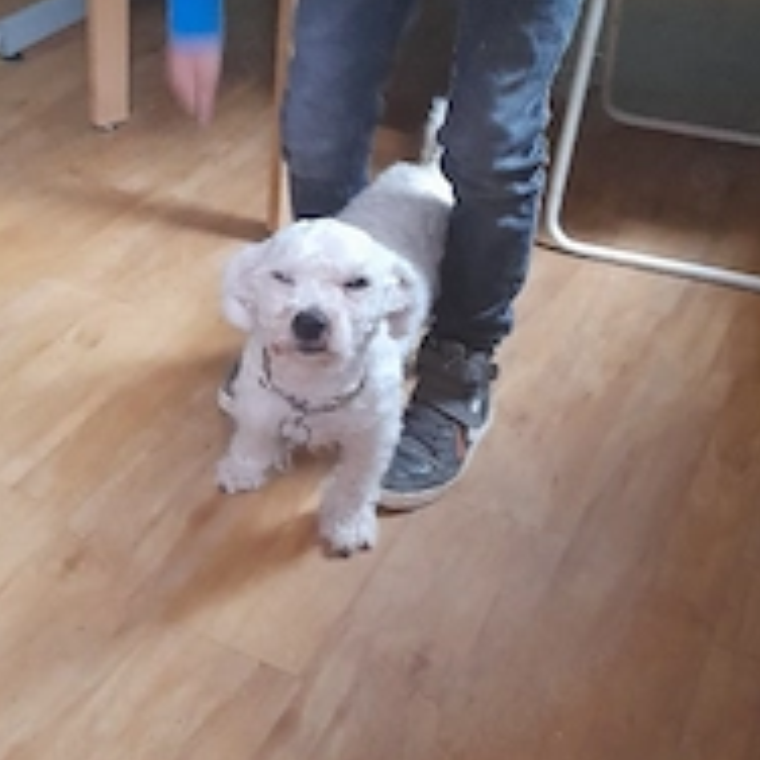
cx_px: 271
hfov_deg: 35.8
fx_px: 1167
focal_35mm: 47
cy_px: 461
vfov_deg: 35.9
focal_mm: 4.6
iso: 400
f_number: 2
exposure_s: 1/33
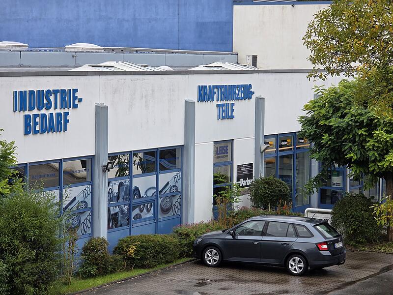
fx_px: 1306
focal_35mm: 115
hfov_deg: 17.1
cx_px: 196
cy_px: 148
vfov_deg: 12.9
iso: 125
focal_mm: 18.6
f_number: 3.4
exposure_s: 1/100
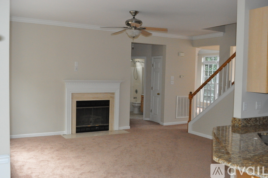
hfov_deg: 53.2
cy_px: 89
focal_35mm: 36
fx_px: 268
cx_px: 134
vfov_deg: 36.8
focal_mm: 24
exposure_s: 1/125
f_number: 5.6
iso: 3200
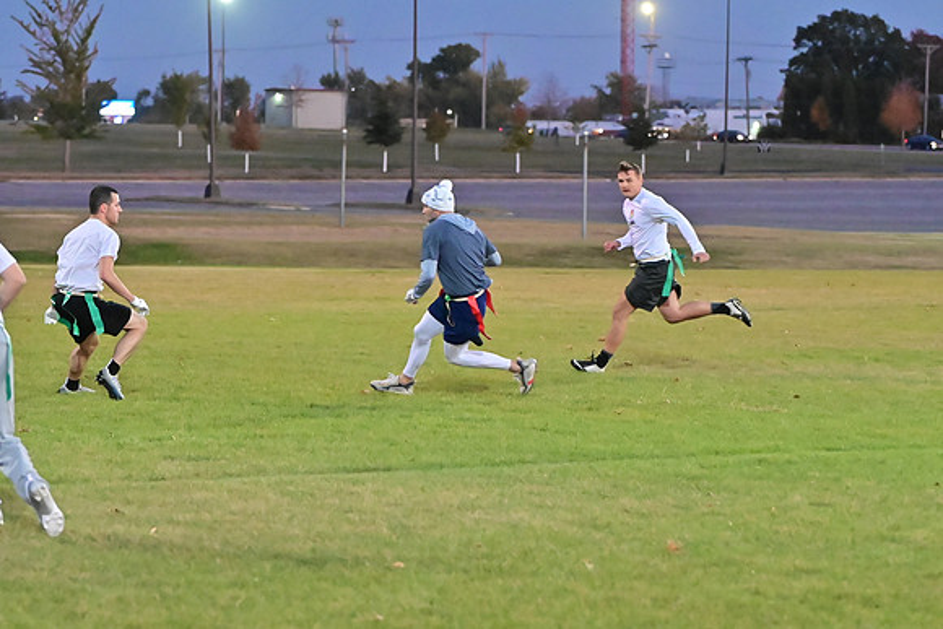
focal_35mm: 136
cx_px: 472
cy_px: 314
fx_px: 3563
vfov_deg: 10.1
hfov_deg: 15.1
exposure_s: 1/400
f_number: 4
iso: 6400
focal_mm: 91
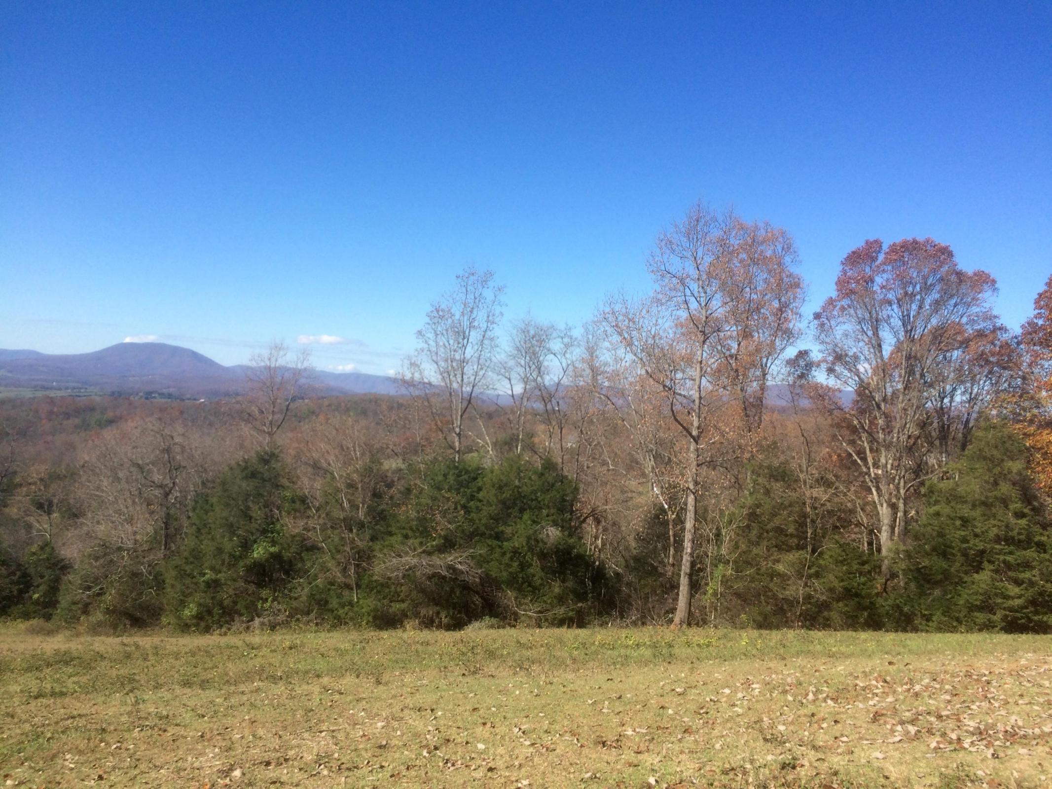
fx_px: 881
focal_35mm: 29
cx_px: 526
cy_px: 394
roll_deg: -3.6
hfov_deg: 61.7
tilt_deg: +0.2
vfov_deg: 48.2
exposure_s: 1/1580
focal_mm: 4.15
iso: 32
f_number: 2.2
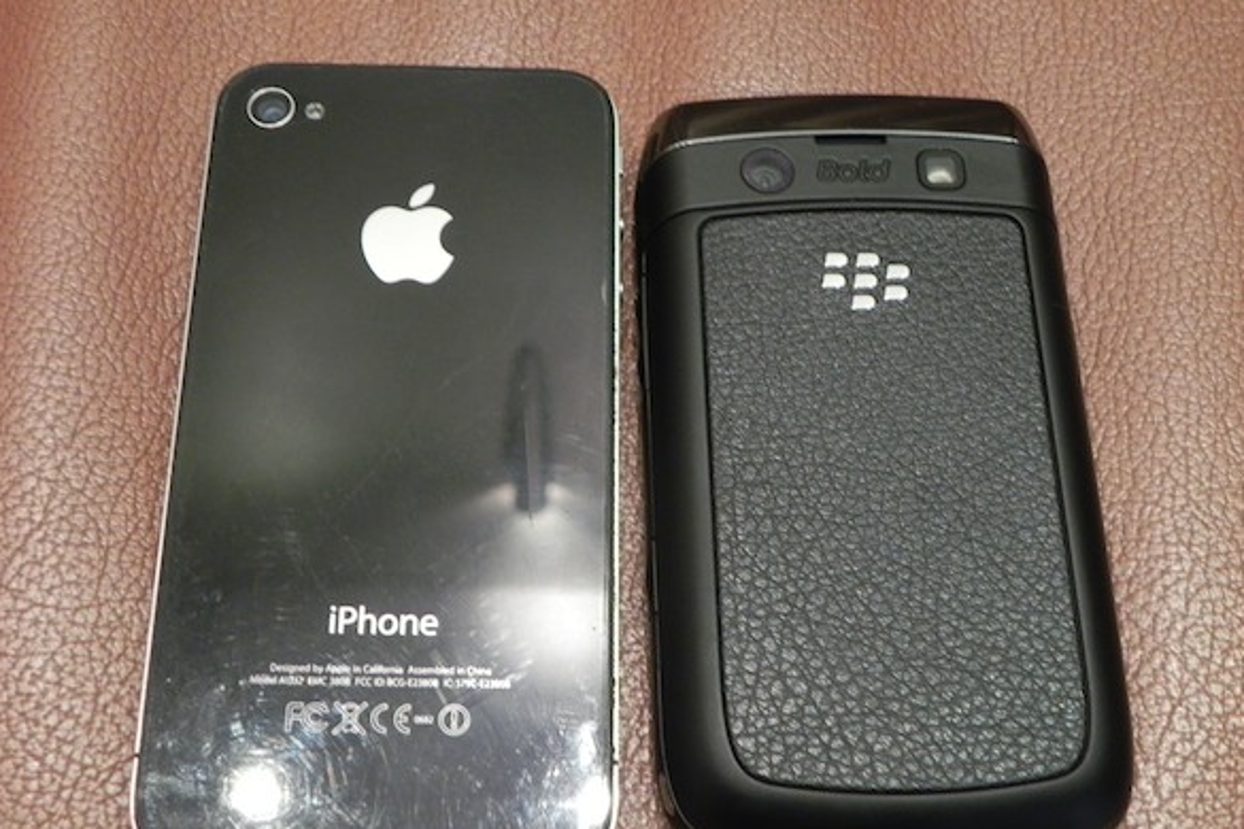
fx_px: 1486
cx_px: 621
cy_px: 452
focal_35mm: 43
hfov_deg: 45.4
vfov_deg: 31.2
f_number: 3.2
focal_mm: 7.3
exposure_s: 1/9
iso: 400
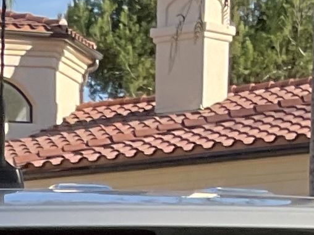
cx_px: -89
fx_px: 2086
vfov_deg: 5.8
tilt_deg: -11.2
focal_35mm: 230
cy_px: 810
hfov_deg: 8.5
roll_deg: +0.7
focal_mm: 3
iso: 16
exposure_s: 1/700
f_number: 1.8
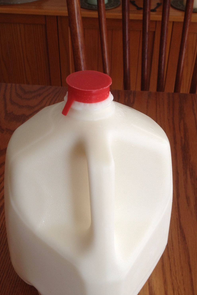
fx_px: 410
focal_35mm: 50
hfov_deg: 27.0
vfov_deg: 39.5
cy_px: 174
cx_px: 99
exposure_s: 1/20
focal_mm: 4.28
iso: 50
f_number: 2.4
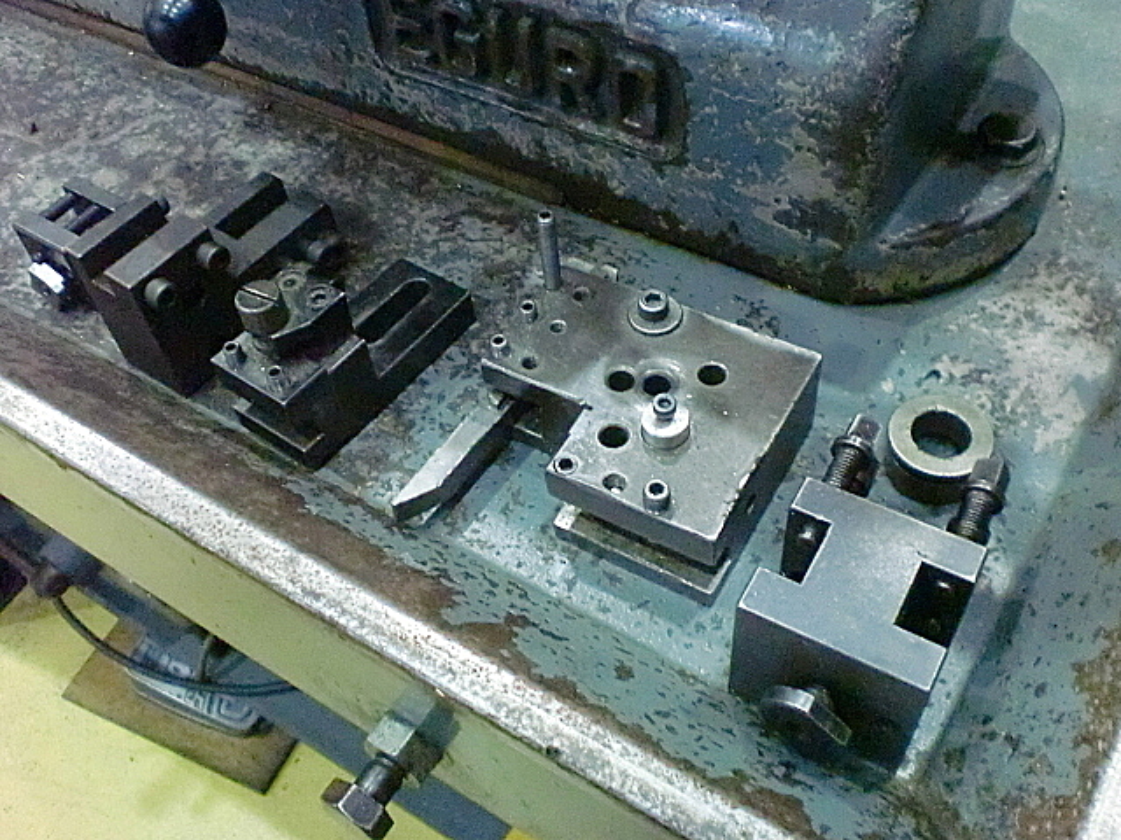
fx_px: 1133
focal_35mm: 35
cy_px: 420
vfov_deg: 40.7
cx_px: 560
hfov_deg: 52.6
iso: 1600
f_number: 3.1
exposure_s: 1/50
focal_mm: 6.3
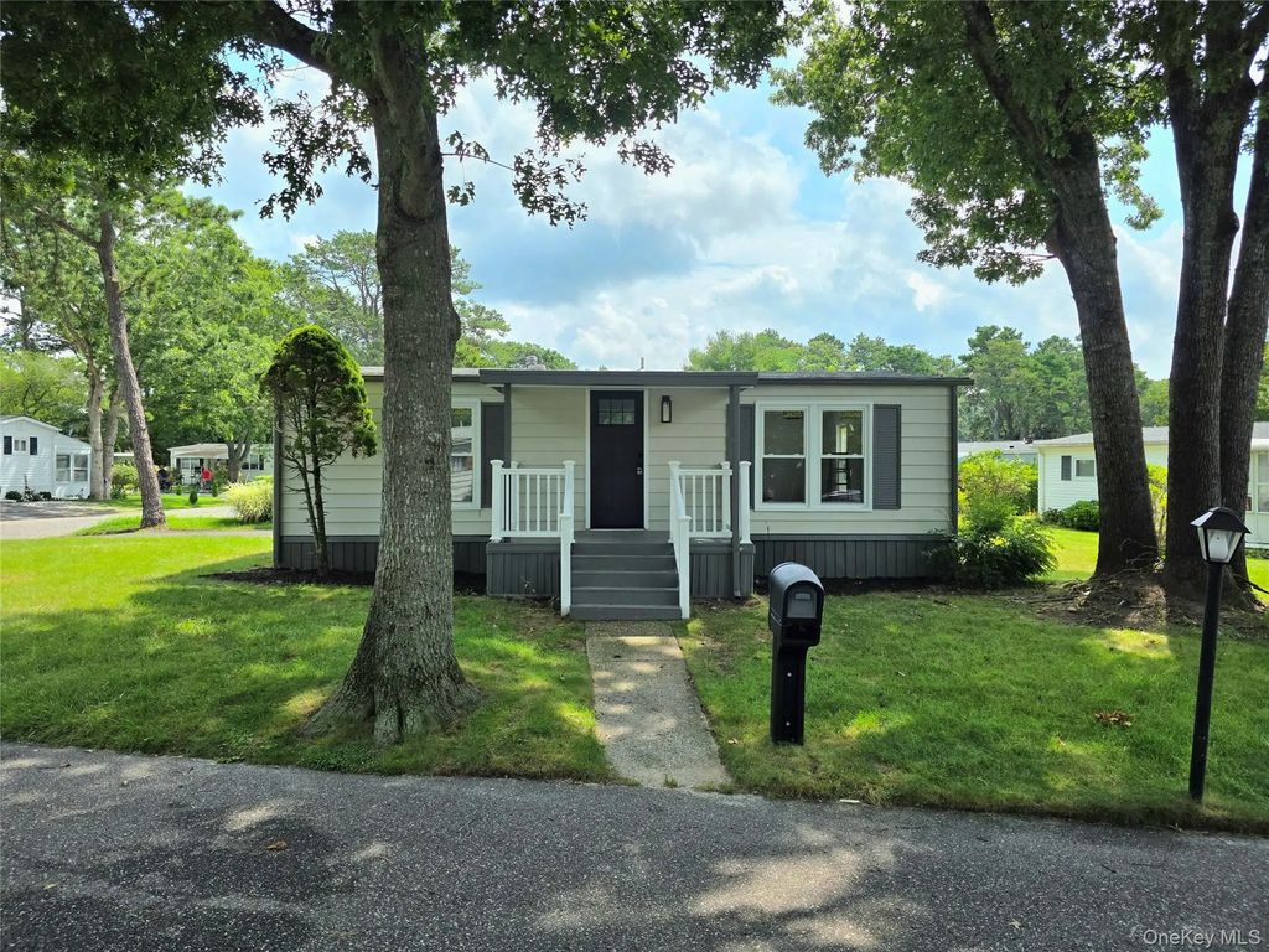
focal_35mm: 23
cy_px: 476
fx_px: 843
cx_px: 634
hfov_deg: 73.9
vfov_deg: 58.9
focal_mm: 6.3
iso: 80
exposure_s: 1/10000
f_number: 1.7
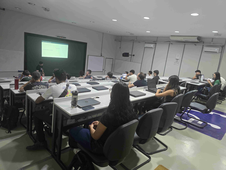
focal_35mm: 23
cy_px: 85
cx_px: 113
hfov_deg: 73.9
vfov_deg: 58.9
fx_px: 150
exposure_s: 1/60
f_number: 1.7
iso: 500
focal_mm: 6.3
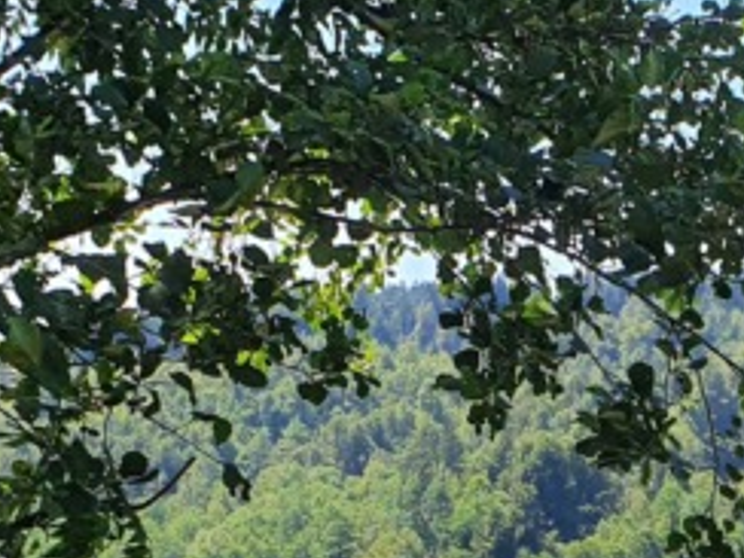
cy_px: 799
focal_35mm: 109
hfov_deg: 17.0
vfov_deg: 13.0
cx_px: 970
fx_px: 2343
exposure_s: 1/944
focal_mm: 4.32
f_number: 2.4
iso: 50
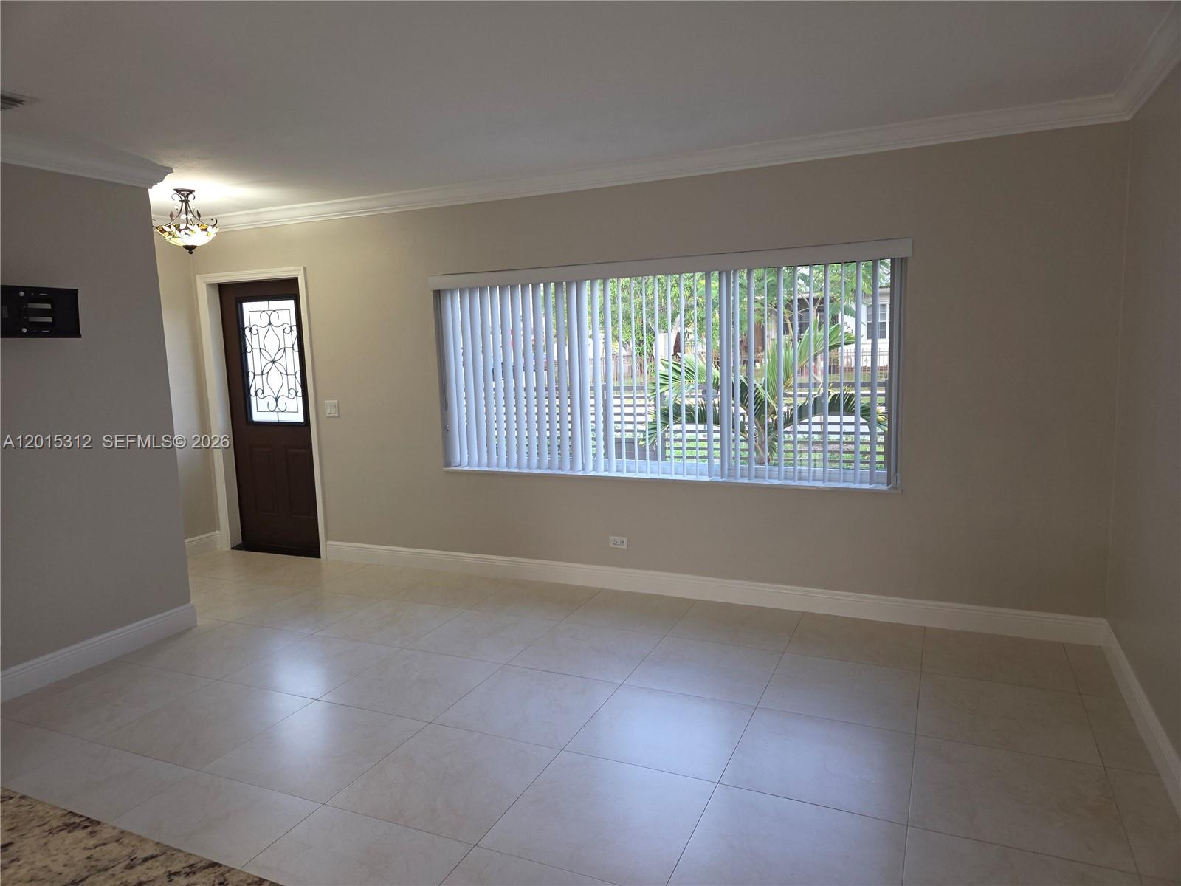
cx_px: 590
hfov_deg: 73.9
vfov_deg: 58.9
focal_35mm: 23
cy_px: 443
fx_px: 785
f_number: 1.8
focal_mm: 5.4
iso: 64
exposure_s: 1/60
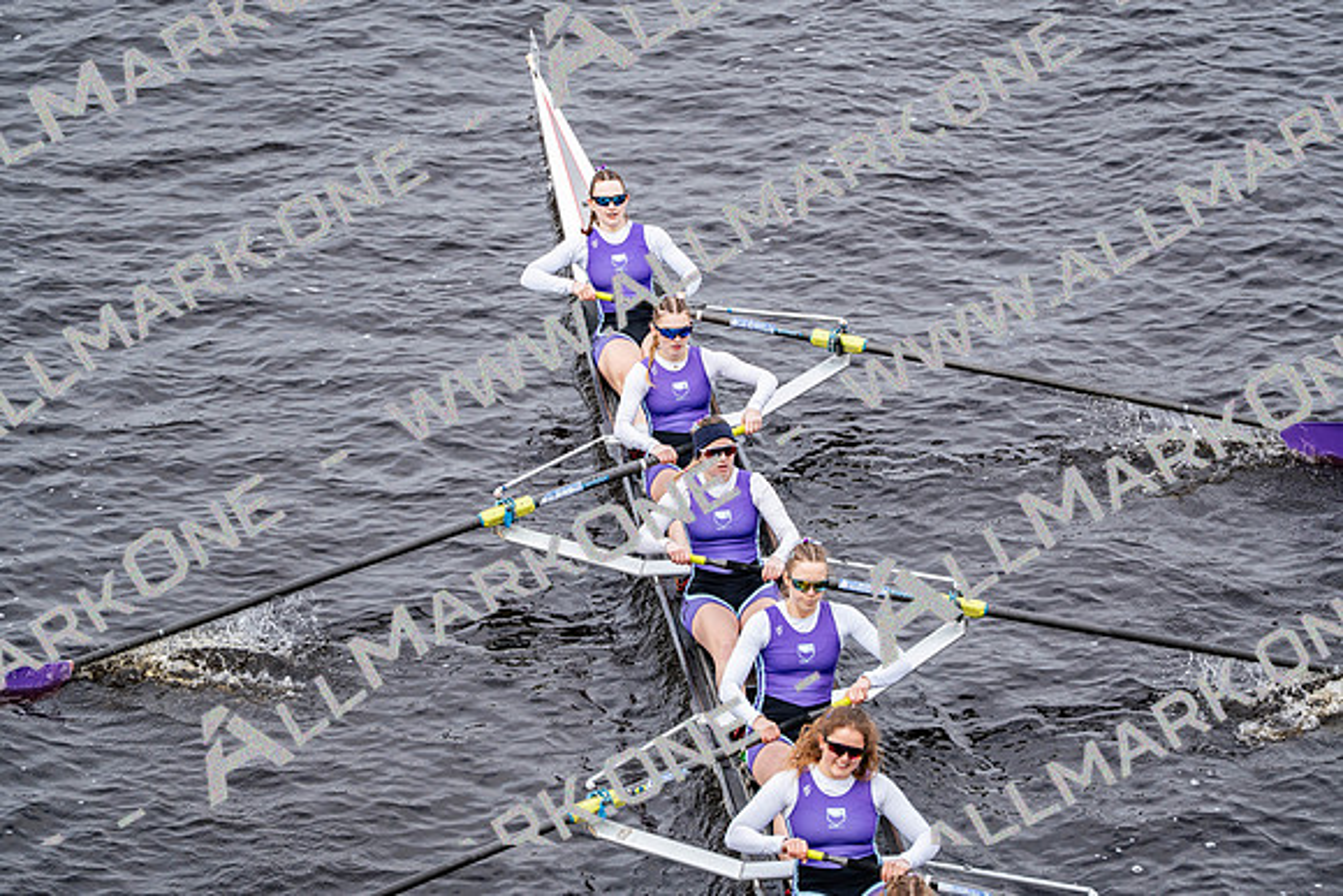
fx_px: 7463
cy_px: 448
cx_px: 672
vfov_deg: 6.9
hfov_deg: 10.3
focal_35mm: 200
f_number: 2.8
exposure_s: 1/2000
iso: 320
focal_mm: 200
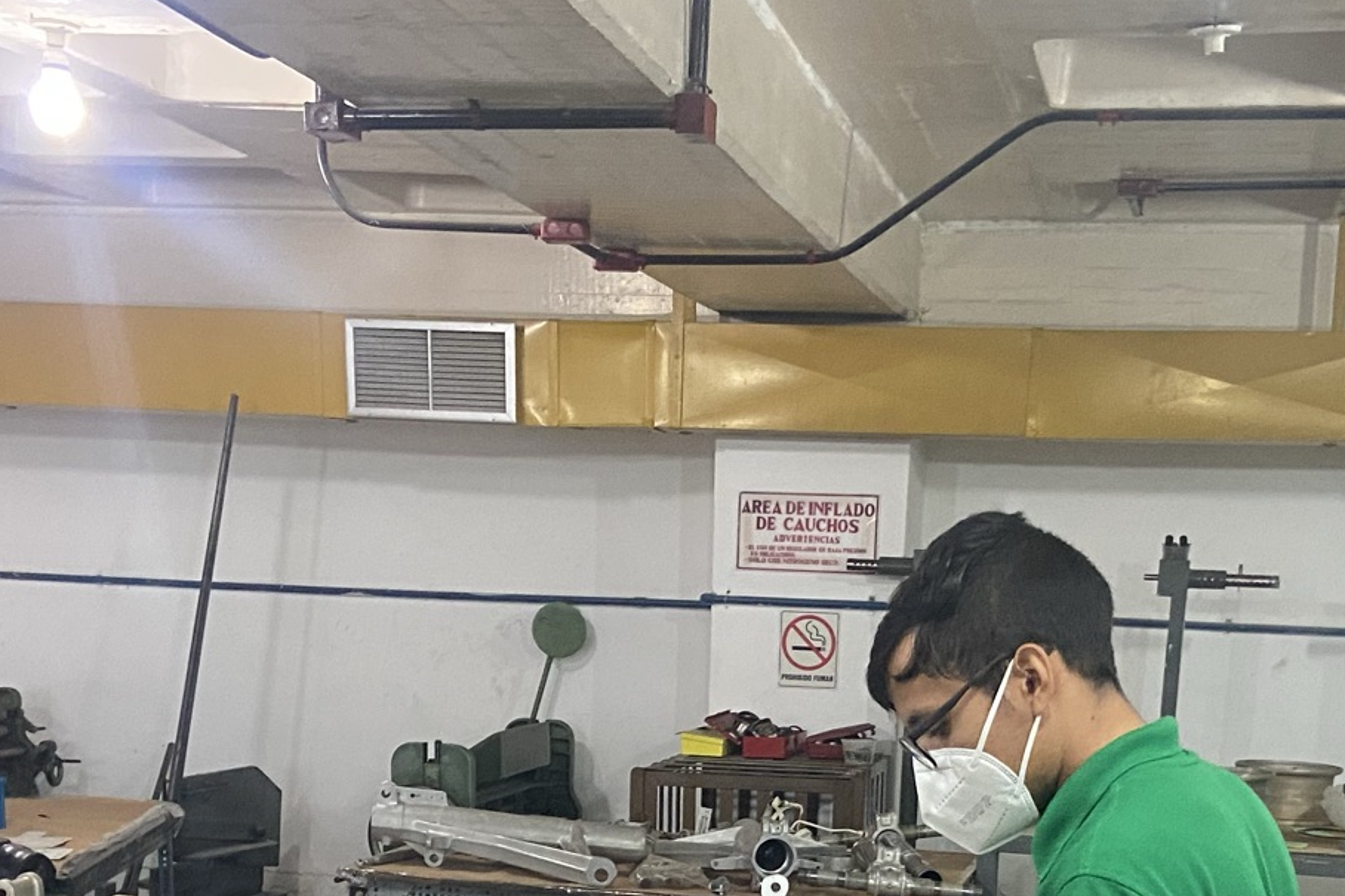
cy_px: 1072
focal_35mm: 61
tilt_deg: -12.1
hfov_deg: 32.8
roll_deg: -3.2
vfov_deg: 20.8
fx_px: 2278
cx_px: 763
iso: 400
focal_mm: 4.25
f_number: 1.8
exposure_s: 1/60
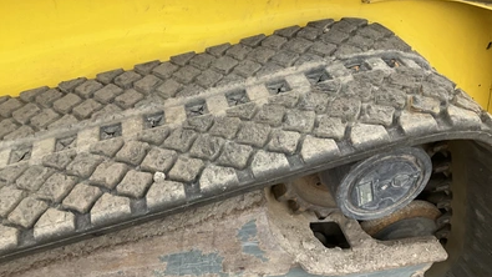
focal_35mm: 32
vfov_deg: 36.6
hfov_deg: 61.0
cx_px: 244
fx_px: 417
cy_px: 131
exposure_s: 1/96
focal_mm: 3
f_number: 1.8
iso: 64
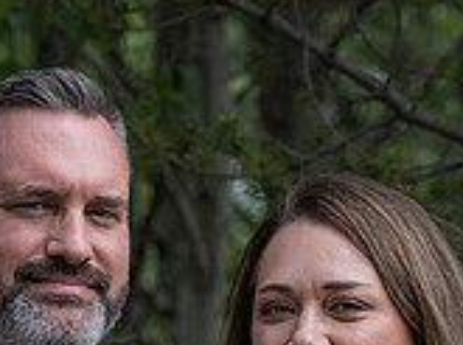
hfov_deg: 6.7
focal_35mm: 295
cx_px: 163
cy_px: 475
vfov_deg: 5.0
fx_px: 3937
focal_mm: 87
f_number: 4
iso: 400
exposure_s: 1/800
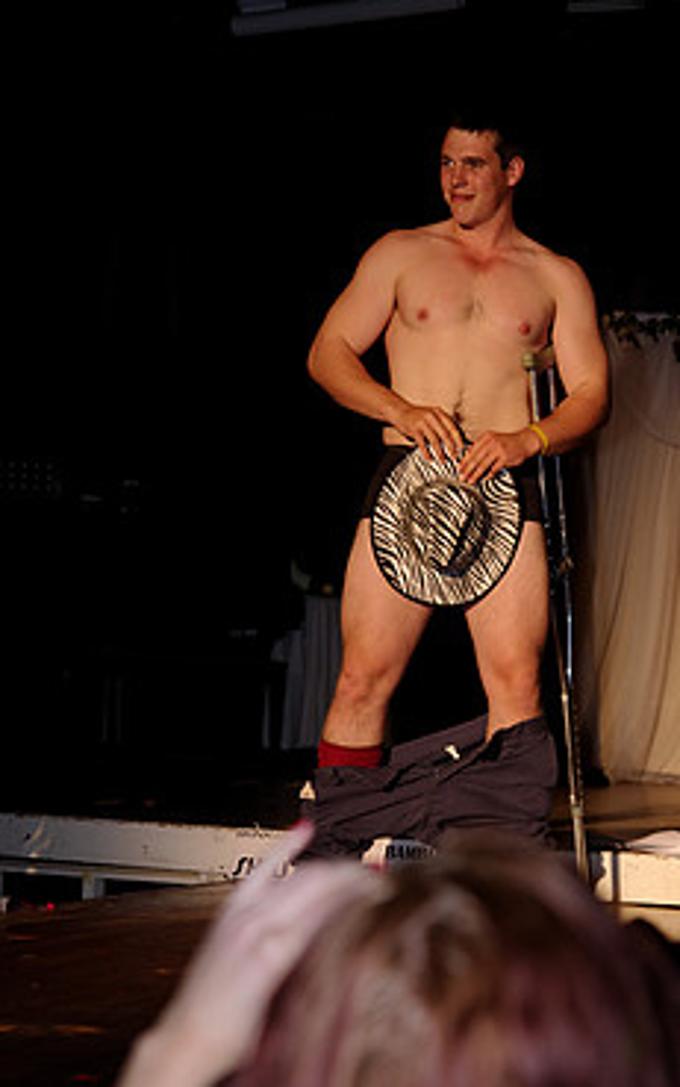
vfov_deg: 22.3
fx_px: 2754
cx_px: 417
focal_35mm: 93
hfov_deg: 14.1
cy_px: 625
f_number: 2.8
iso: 320
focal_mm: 50
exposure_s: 1/160
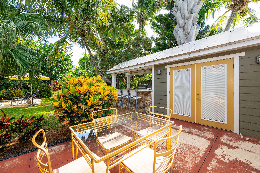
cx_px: 130
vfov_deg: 81.2
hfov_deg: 104.3
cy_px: 86
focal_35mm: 14
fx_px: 101
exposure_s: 1/100
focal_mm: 14
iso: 200
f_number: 8
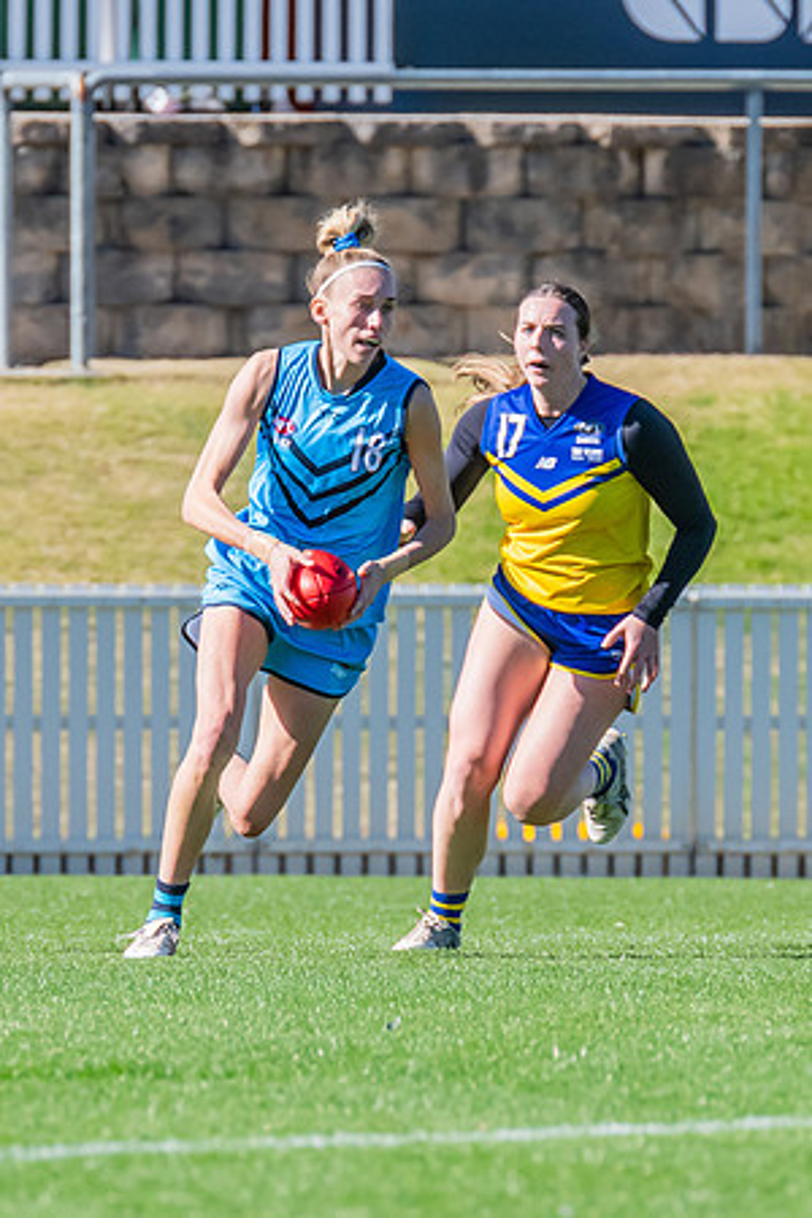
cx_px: 306
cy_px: 538
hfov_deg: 1.2
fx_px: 39095
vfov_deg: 1.8
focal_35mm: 1156
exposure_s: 1/1250
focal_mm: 420
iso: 800
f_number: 9
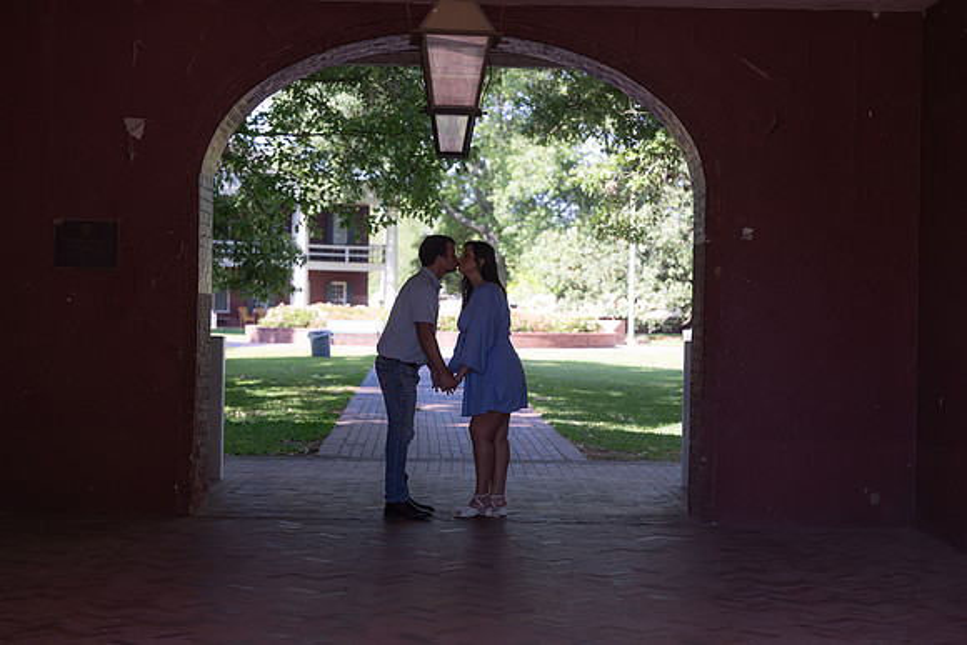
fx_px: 1881
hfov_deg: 28.8
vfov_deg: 19.5
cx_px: 484
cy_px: 322
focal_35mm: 70
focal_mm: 70
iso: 100
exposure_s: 1/250
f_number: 2.8
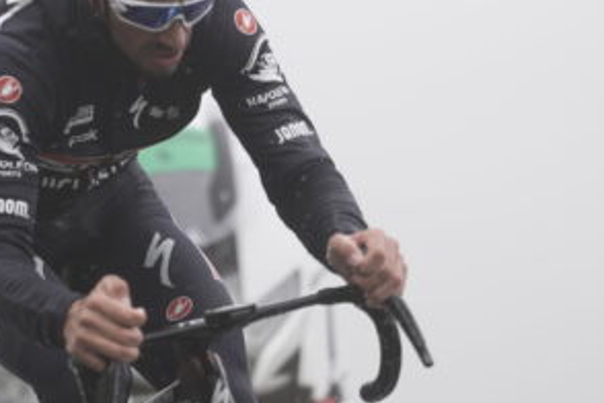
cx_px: 97
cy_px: 82
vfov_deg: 3.4
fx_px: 6845
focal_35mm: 408
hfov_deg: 5.0
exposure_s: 1/2000
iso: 800
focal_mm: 200
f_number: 2.8
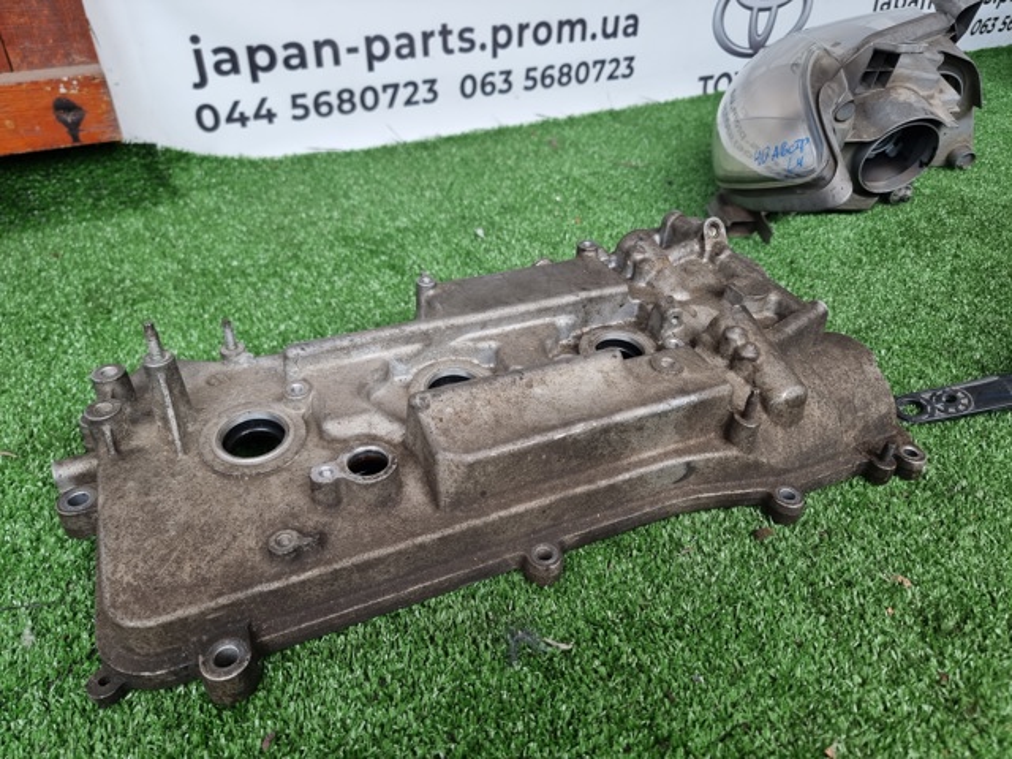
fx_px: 702
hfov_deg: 71.6
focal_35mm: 24
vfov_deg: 56.8
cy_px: 380
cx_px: 506
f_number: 1.8
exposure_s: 1/100
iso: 50
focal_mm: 6.7
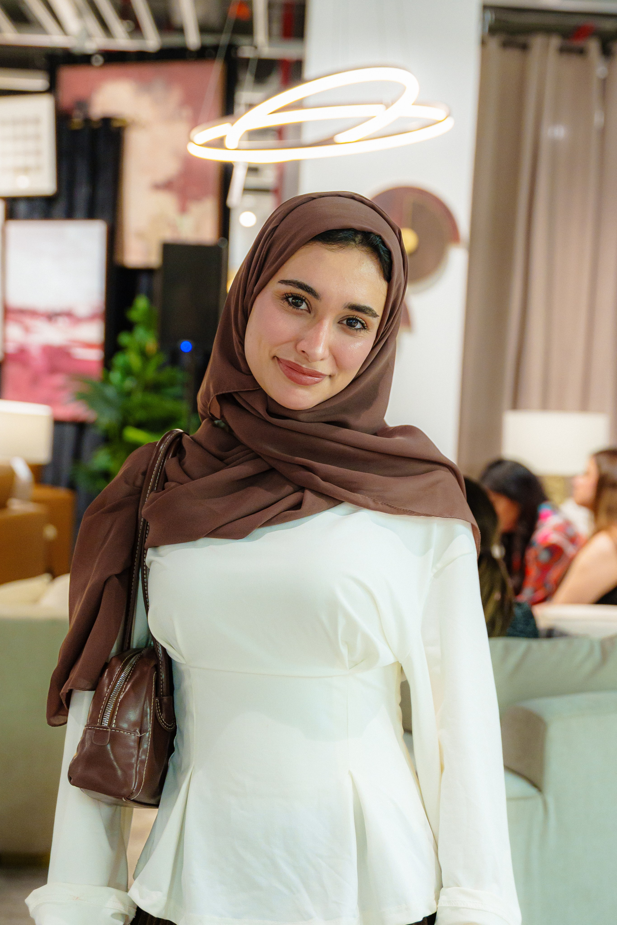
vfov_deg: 31.4
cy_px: 462
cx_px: 308
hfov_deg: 21.2
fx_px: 1645
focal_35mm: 64
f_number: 2.8
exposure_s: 1/100
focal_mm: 43.2
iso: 1000
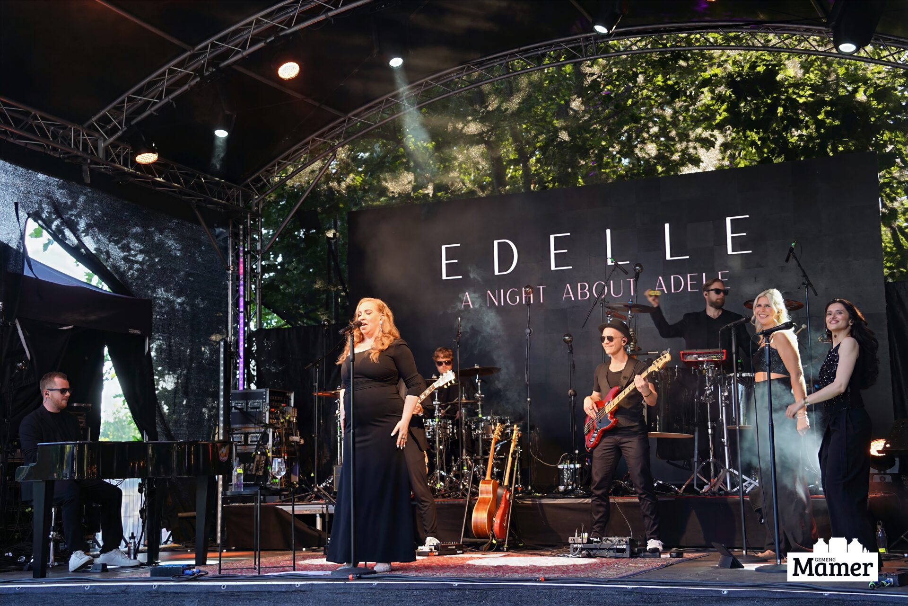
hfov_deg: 40.3
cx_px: 454
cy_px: 303
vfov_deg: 27.5
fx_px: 1236
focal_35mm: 49
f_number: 3.5
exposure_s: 1/50
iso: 125
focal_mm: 49
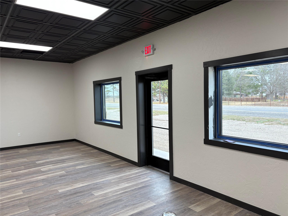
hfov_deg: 67.3
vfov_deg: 53.1
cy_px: 108
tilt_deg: -2.0
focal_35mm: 26
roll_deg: +0.3
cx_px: 144
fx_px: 216
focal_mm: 5.96
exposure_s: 1/120
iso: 80
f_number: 1.6
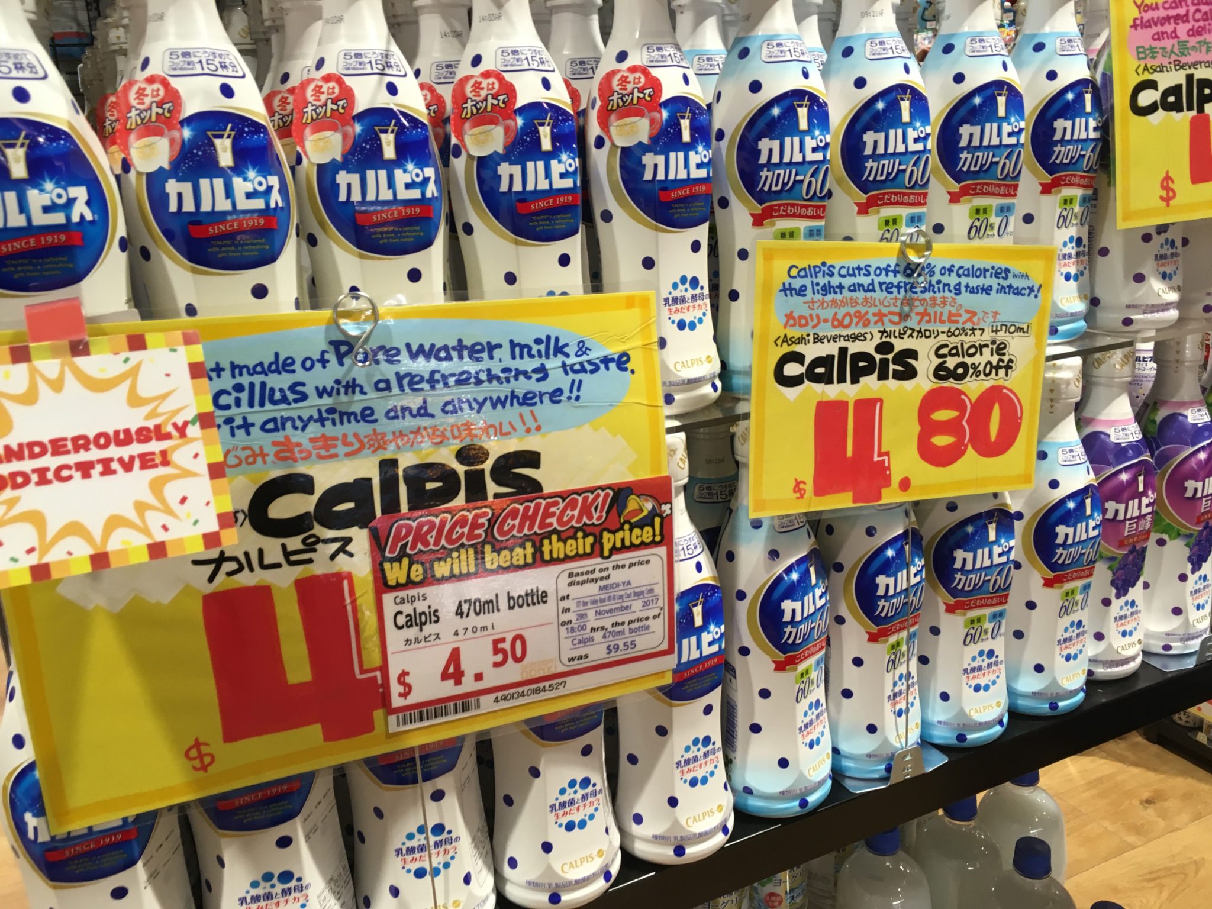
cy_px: 454
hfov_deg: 61.7
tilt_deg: -20.4
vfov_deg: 48.2
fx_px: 1015
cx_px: 606
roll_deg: +3.6
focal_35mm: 29
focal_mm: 4.15
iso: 80
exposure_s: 1/33
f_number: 2.2
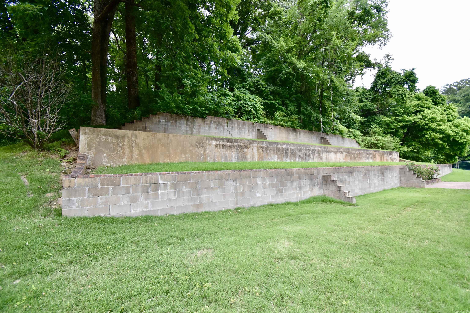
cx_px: 235
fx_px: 196
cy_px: 156
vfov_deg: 77.3
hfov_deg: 100.4
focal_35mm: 15
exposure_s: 1/60
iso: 560
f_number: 4.5
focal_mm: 10
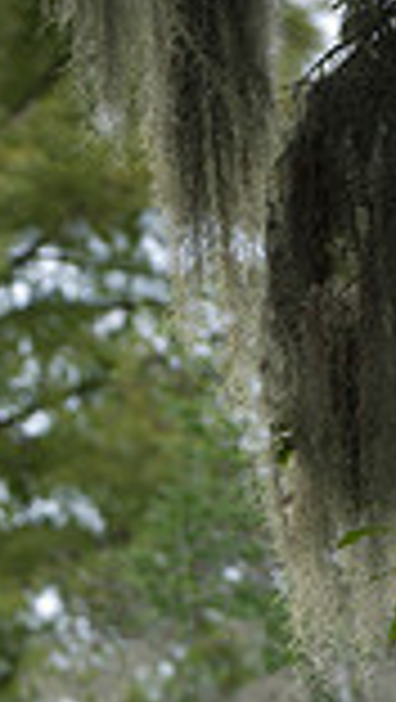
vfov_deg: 4.6
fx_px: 8717
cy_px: 1004
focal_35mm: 468
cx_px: -106
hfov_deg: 2.6
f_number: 3.2
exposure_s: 1/250
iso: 320
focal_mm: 155
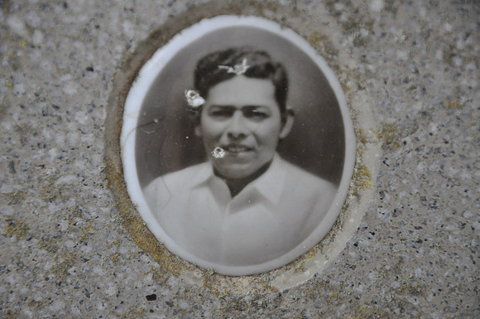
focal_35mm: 158
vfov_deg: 8.7
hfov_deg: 13.1
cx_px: 240
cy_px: 160
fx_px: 2097
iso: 1400
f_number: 5.6
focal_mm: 105
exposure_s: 1/125
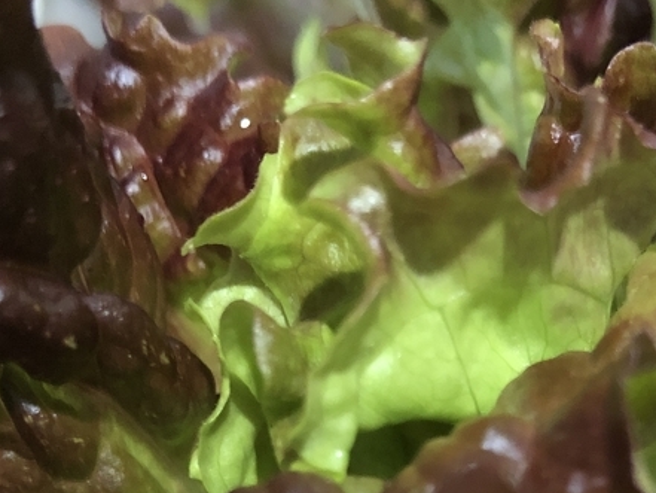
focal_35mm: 65
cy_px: 539
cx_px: 470
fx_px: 1232
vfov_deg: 21.5
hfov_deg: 29.5
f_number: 1.8
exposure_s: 1/5
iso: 80
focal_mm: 3.99
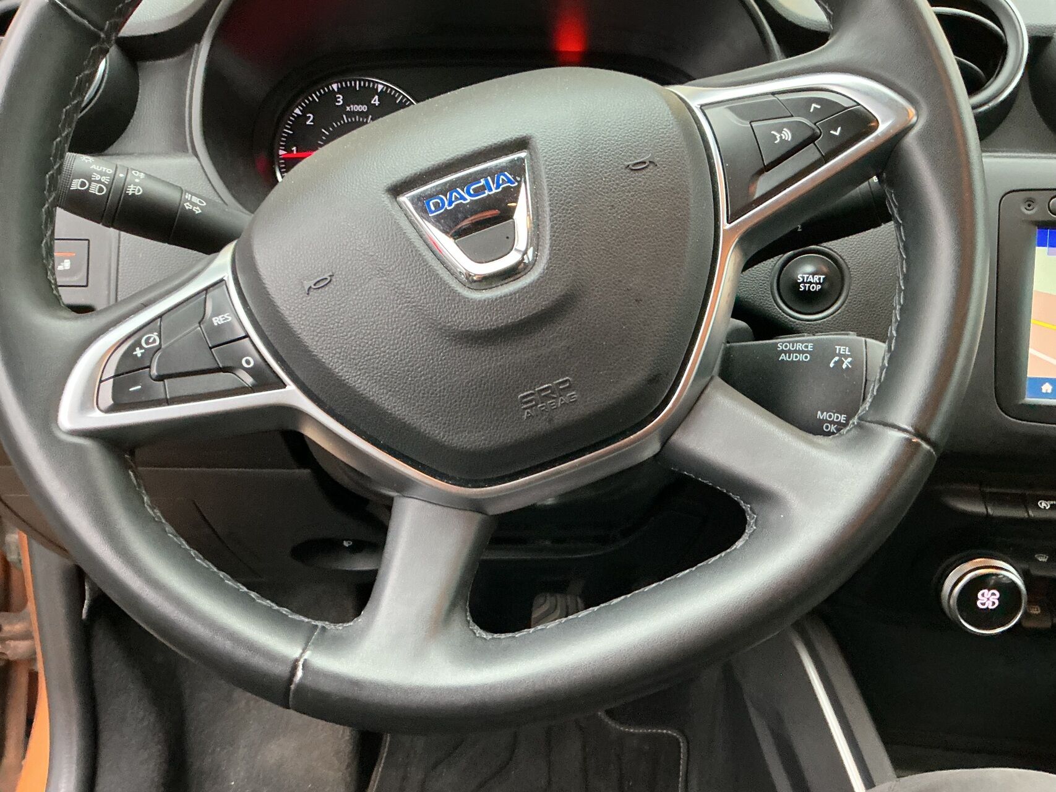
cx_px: 528
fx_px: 885
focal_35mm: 29
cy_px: 396
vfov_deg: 48.2
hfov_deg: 61.7
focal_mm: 3
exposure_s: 1/60
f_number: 1.8
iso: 250
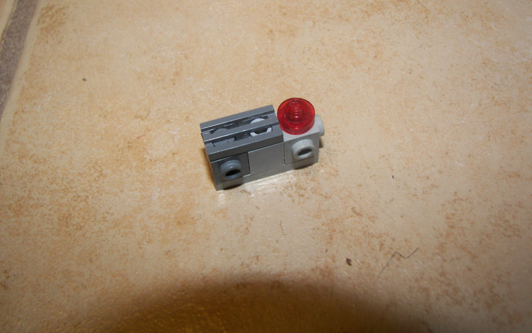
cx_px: 266
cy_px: 136
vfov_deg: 32.7
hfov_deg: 50.4
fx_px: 566
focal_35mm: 39
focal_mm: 6
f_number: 2.8
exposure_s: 1/30
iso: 100
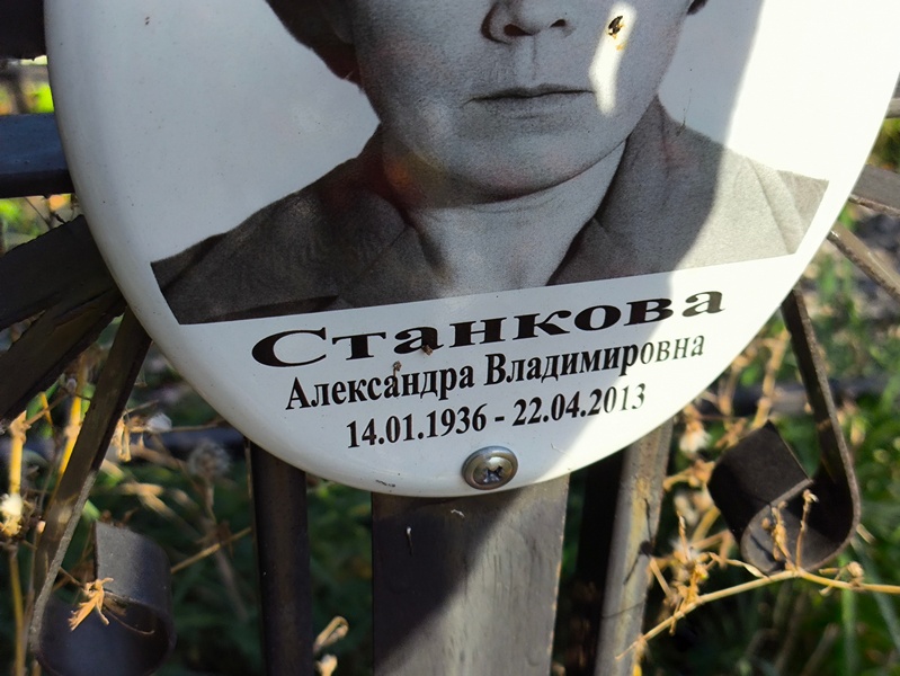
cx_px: 450
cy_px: 338
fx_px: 1301
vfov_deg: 29.1
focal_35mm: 50
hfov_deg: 38.2
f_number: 1.7
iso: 50
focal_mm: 4.71
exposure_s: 1/1544
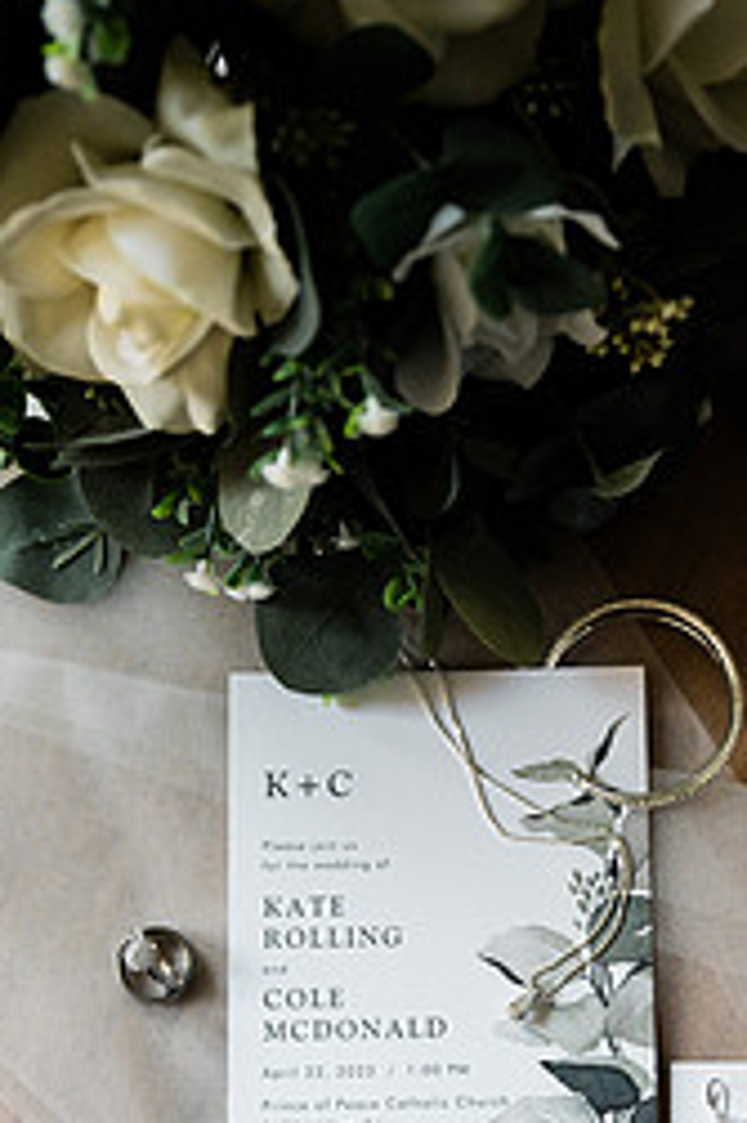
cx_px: 566
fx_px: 1901
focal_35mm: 61
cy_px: 949
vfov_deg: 31.8
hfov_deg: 22.0
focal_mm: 34
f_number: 2.8
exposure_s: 1/500
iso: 250
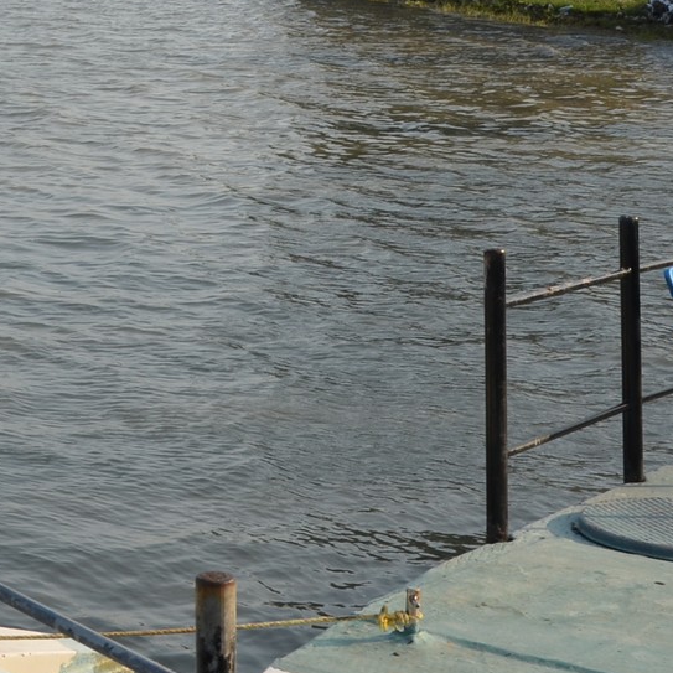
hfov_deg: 15.2
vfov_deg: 15.1
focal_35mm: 112
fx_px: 2475
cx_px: -29
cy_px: -57
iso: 200
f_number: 9
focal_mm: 25
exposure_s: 1/320
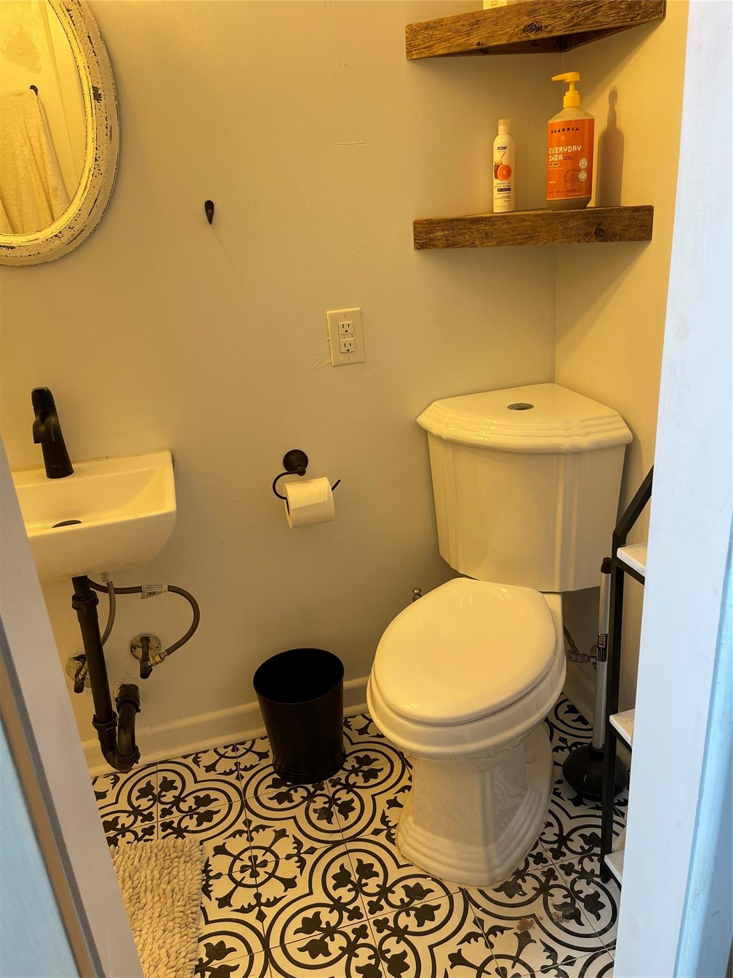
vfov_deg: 67.3
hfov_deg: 53.1
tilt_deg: -19.9
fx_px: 734
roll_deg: +4.7
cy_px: 489
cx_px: 366
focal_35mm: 26
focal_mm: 5.1
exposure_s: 1/120
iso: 100
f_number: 1.6
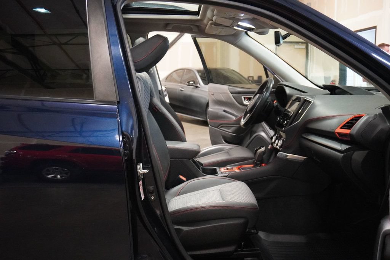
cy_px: 130
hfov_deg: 53.1
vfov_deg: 36.8
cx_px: 195
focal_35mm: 36
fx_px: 390
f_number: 4.5
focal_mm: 24
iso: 6400
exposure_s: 1/100
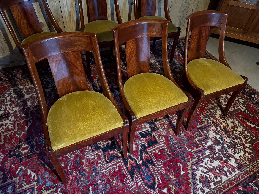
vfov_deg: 56.8
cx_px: 130
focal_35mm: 24
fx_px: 180
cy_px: 97
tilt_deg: -46.9
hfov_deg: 71.6
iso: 1000
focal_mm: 6.76
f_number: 1.78
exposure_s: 1/30
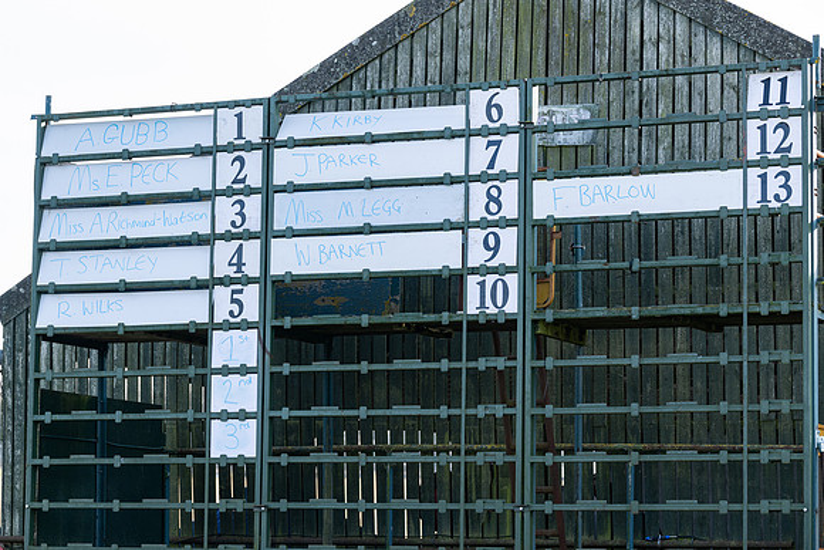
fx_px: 2492
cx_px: 393
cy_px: 264
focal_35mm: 109
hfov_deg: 18.8
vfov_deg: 12.6
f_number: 5
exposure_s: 1/640
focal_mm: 104
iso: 400
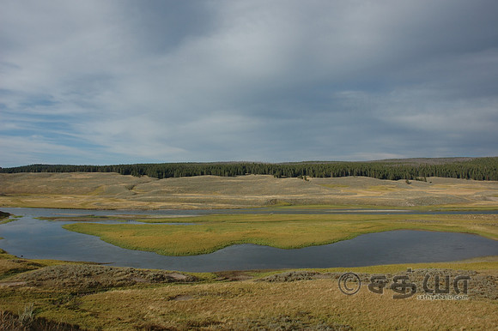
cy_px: 166
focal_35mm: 27
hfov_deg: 67.4
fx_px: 373
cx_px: 249
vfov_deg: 47.9
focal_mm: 18
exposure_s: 1/400
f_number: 10
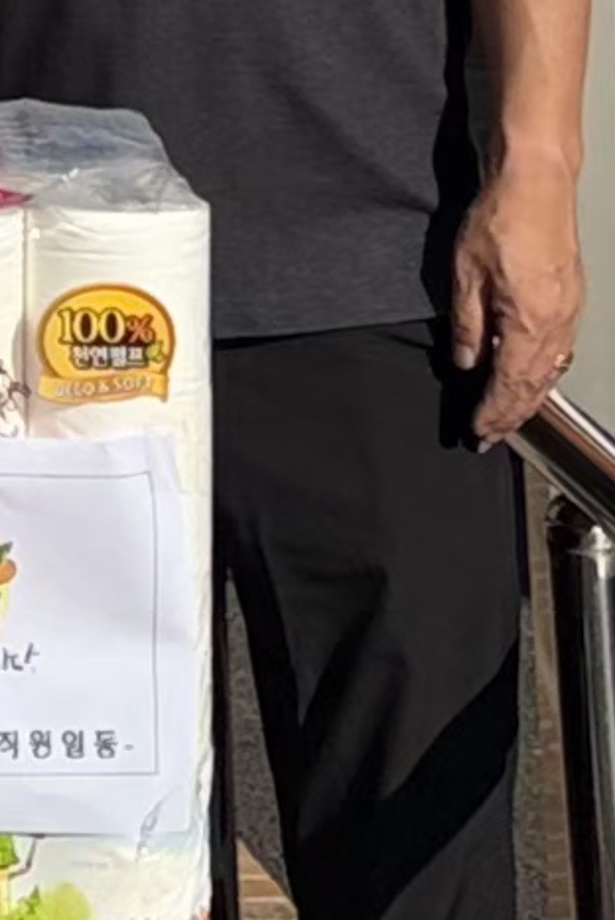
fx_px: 4349
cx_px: -991
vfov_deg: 11.8
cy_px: -244
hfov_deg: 7.4
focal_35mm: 170
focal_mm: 5.96
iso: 50
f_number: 1.6
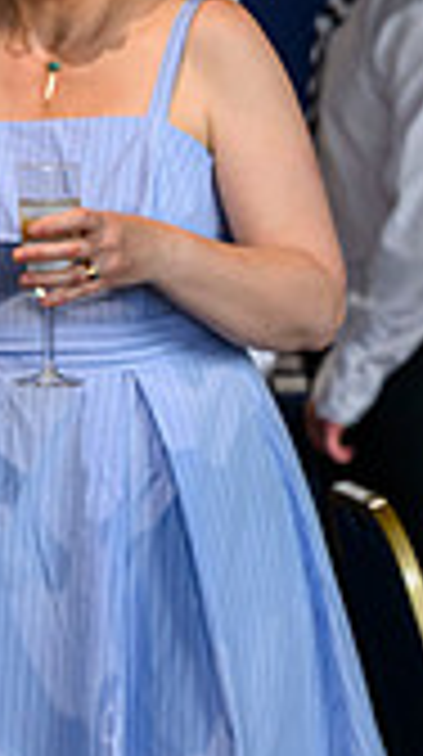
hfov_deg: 4.3
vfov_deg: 7.9
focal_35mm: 275
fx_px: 5506
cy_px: 250
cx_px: -648
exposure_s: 1/500
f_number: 2.8
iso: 1600
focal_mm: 76
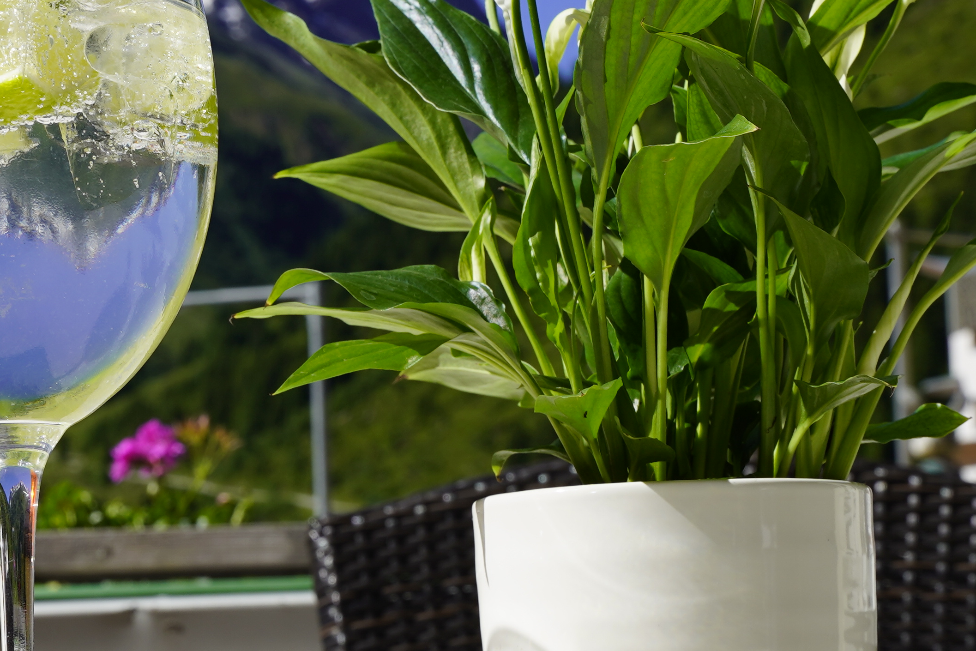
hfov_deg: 19.4
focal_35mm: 105
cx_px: 281
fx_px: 2847
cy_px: 263
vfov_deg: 13.0
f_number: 10
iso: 100
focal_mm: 37
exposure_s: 1/200
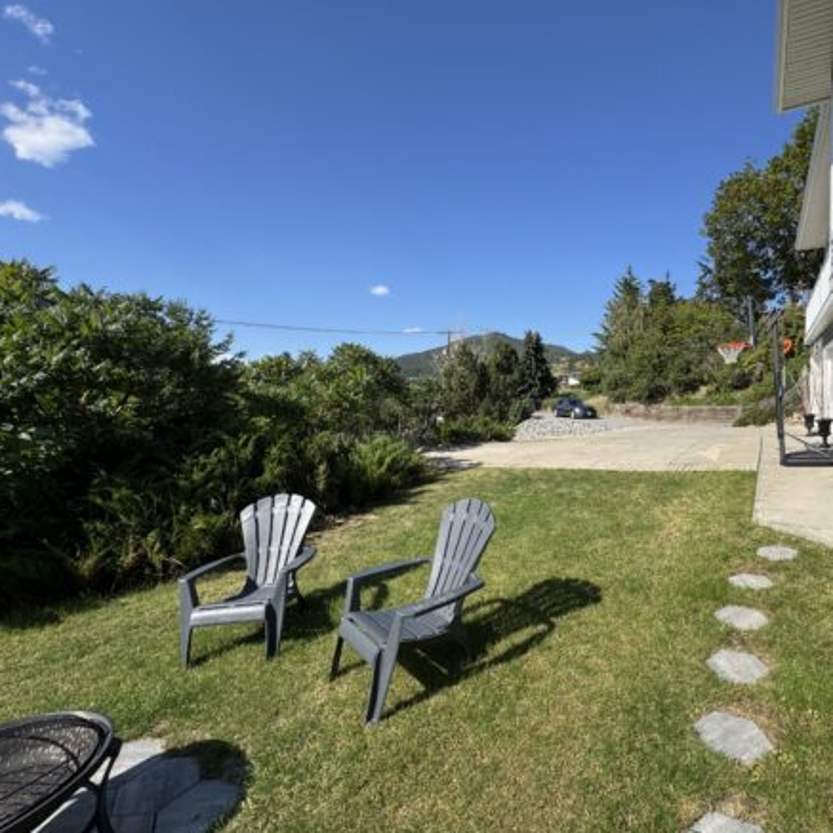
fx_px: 463
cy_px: 417
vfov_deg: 84.0
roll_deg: +0.2
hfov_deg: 82.0
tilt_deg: -2.7
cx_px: 532
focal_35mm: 17
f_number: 2.2
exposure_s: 1/1672
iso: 40
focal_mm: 2.22
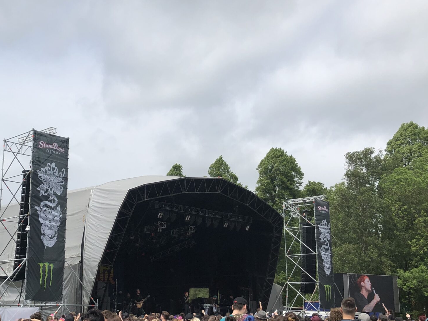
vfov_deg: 29.7
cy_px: 177
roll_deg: +0.2
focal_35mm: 49
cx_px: 138
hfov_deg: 38.4
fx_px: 606
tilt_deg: +13.1
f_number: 1.8
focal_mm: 3.99
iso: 25
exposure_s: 1/3690
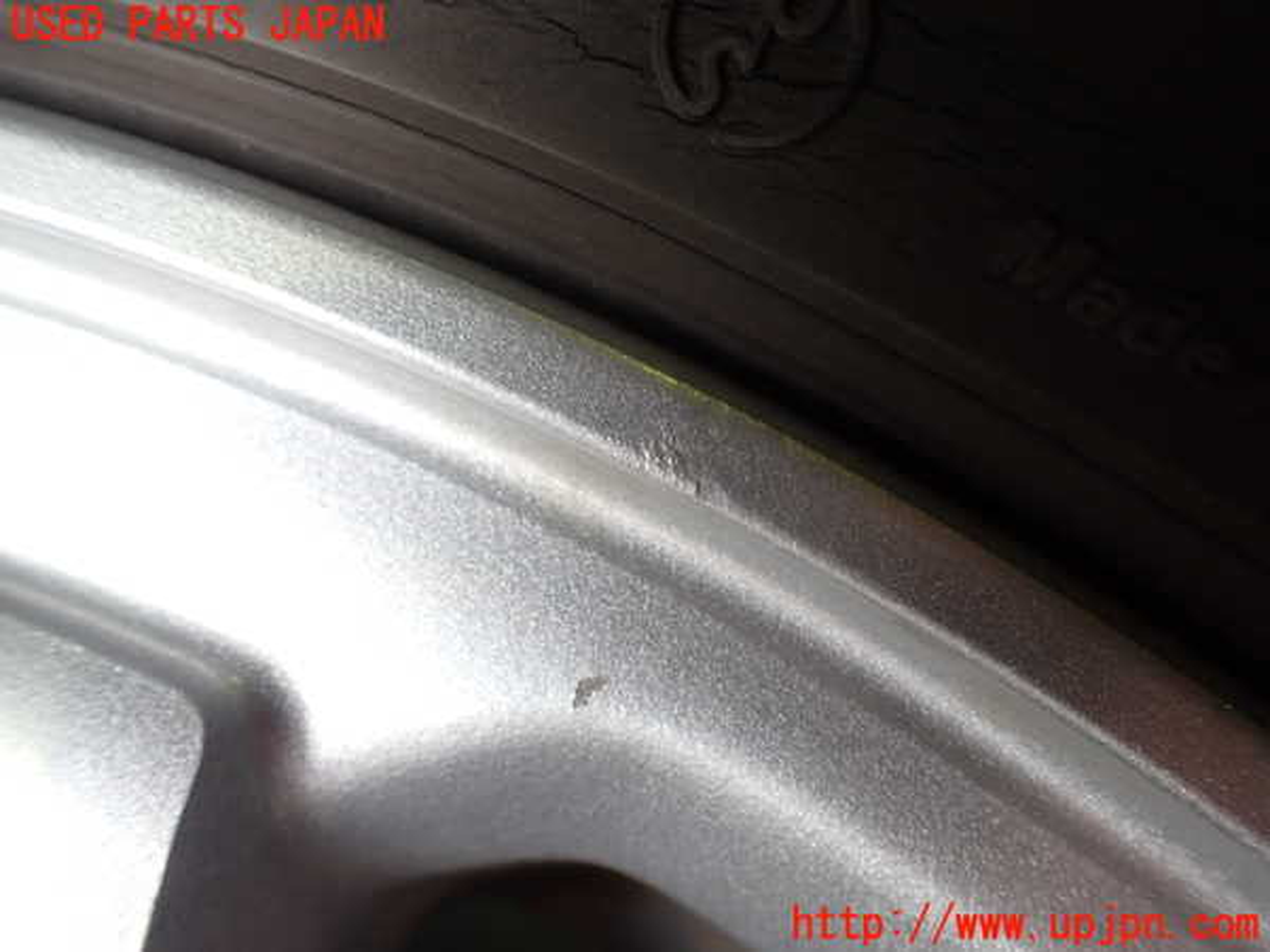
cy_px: 476
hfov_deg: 60.0
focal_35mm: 30
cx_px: 635
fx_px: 1101
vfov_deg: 46.8
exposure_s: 1/125
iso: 160
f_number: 2.3
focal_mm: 5.4
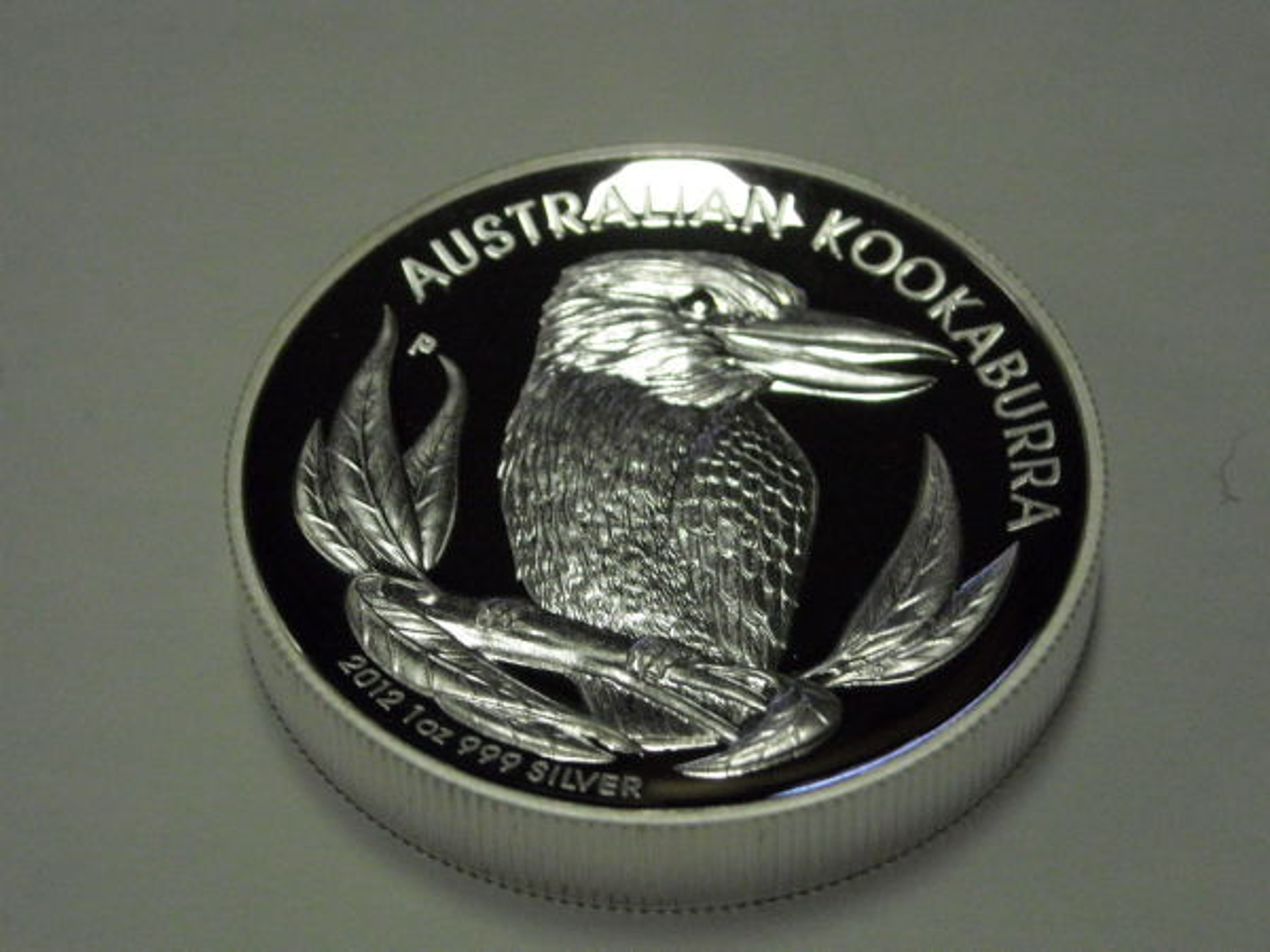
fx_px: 3852
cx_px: 635
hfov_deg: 18.7
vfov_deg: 14.1
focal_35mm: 105
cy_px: 476
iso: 400
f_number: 4.7
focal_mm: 17.1
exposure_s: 1/88
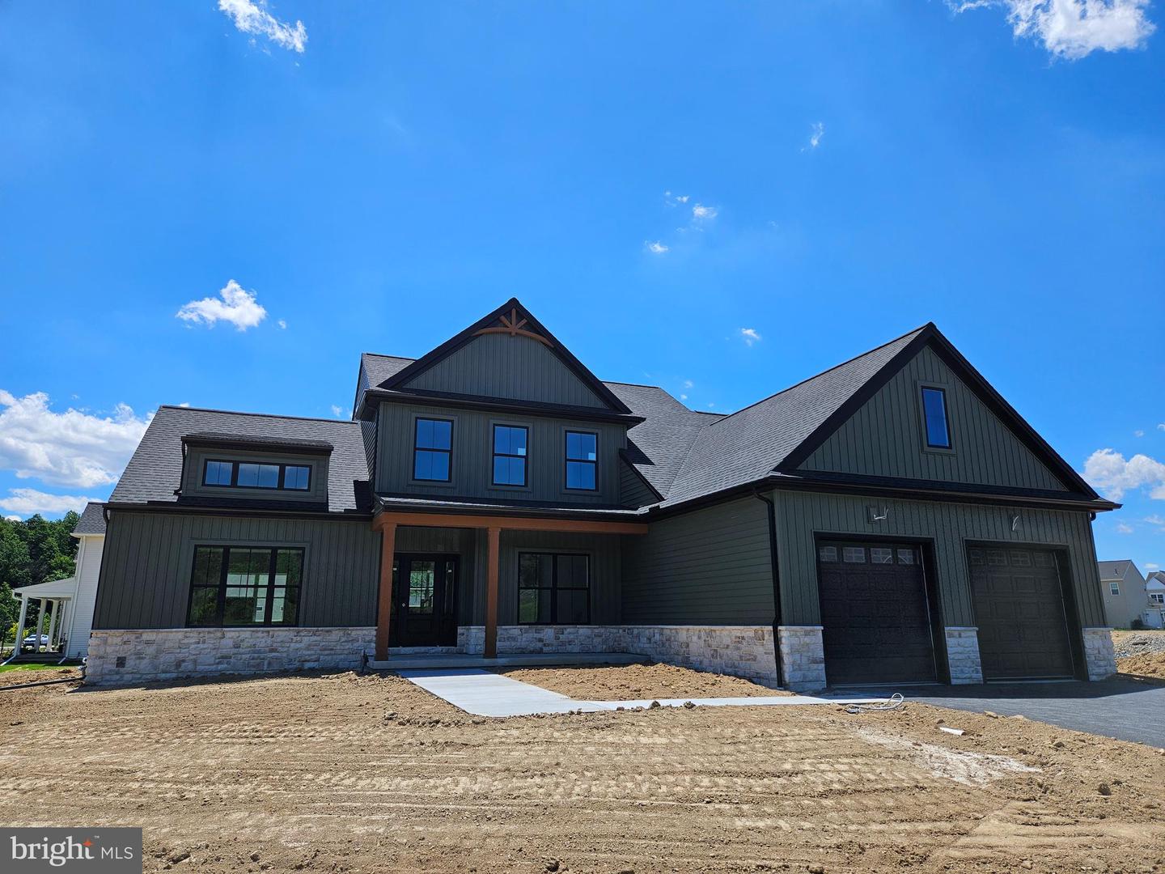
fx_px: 774
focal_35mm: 23
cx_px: 582
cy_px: 437
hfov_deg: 73.9
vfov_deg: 58.9
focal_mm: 5.4
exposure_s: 1/1978
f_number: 1.8
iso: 25
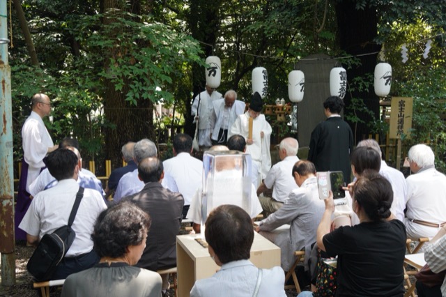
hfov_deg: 46.4
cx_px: 223
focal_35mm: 42
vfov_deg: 31.9
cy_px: 148
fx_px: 520
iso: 2000
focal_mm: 28
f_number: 5.6
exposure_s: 1/400
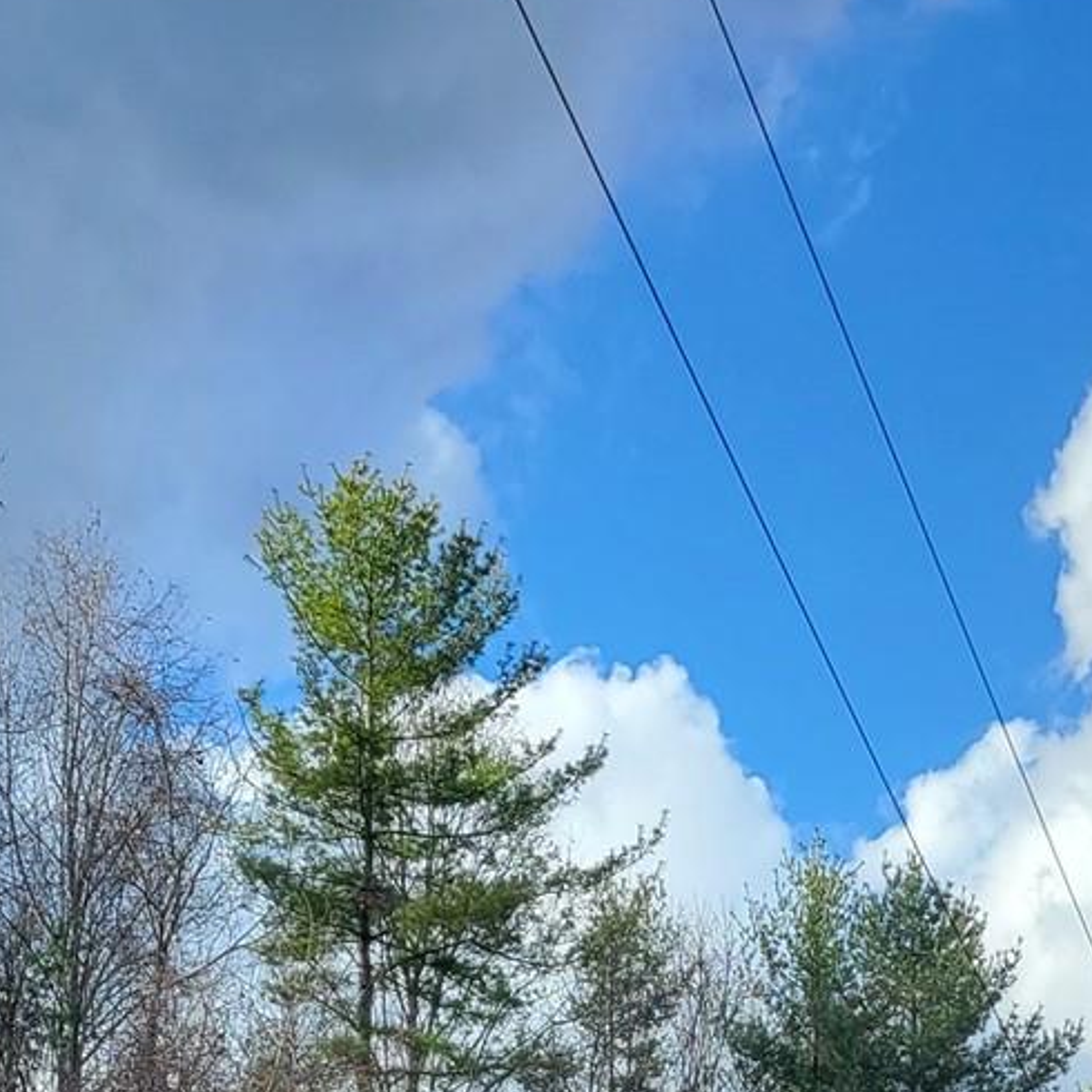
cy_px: 1678
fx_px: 3426
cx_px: 831
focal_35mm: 96
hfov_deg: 18.0
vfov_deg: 16.4
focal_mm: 5.4
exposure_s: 1/677
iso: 40
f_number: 1.8
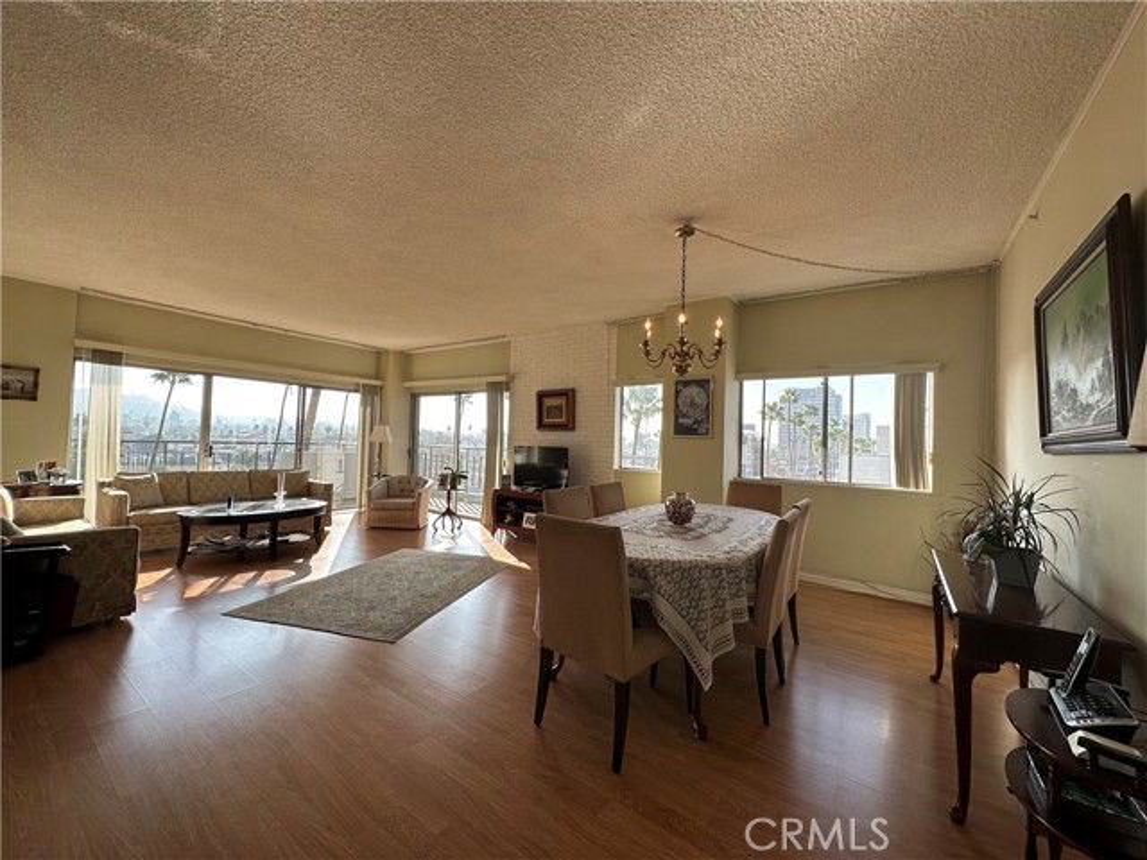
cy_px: 430
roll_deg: -1.4
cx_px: 574
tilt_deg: +1.4
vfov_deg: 85.7
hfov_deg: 102.1
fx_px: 464
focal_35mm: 14
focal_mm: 2.22
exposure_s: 1/371
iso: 40
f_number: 2.2
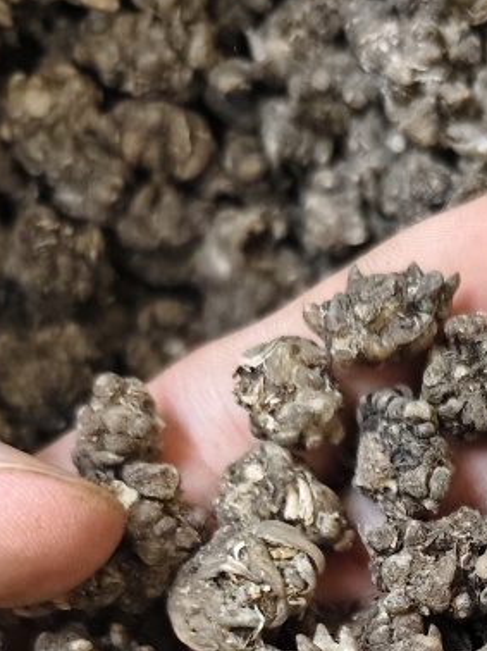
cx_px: 535
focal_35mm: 65
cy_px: 717
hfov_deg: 21.4
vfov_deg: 27.3
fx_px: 1221
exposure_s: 1/286
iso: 3547
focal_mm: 5.56
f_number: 1.88
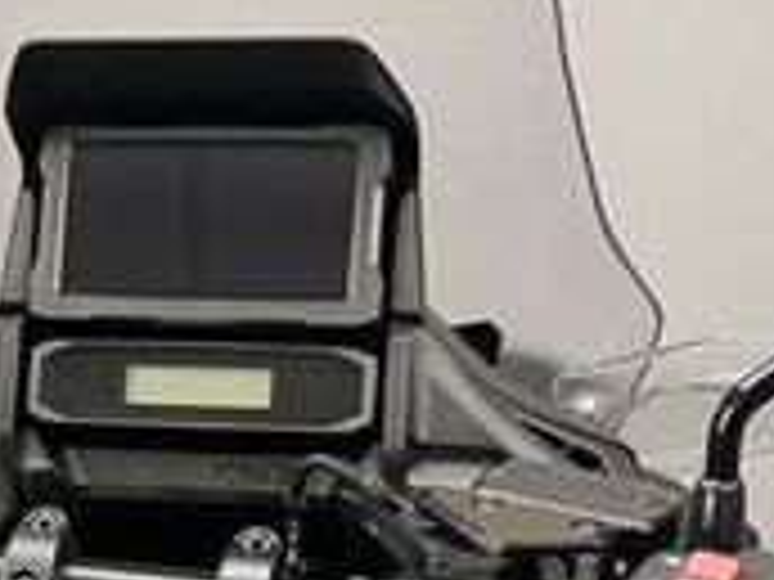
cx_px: 18
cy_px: 522
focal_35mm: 93
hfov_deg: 20.5
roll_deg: +4.8
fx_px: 2079
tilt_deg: -25.5
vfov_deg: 15.7
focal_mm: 5.1
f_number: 1.6
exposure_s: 1/50
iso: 100
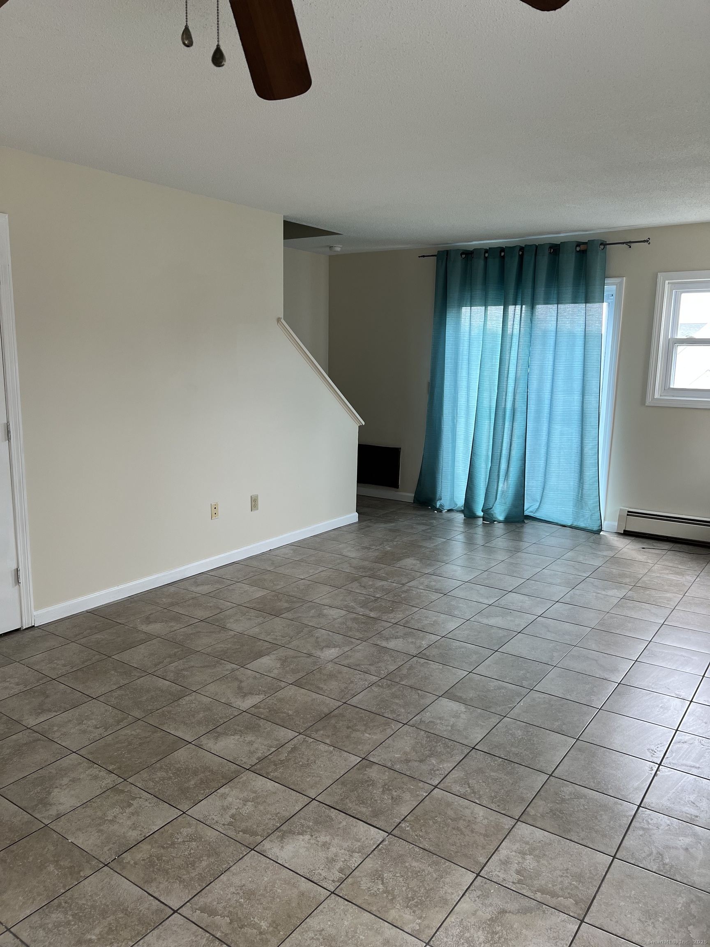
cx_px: 355
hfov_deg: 53.1
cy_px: 474
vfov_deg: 67.3
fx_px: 711
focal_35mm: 26
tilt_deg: -8.9
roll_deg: -0.2
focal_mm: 5.7
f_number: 1.5
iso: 80
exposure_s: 1/121
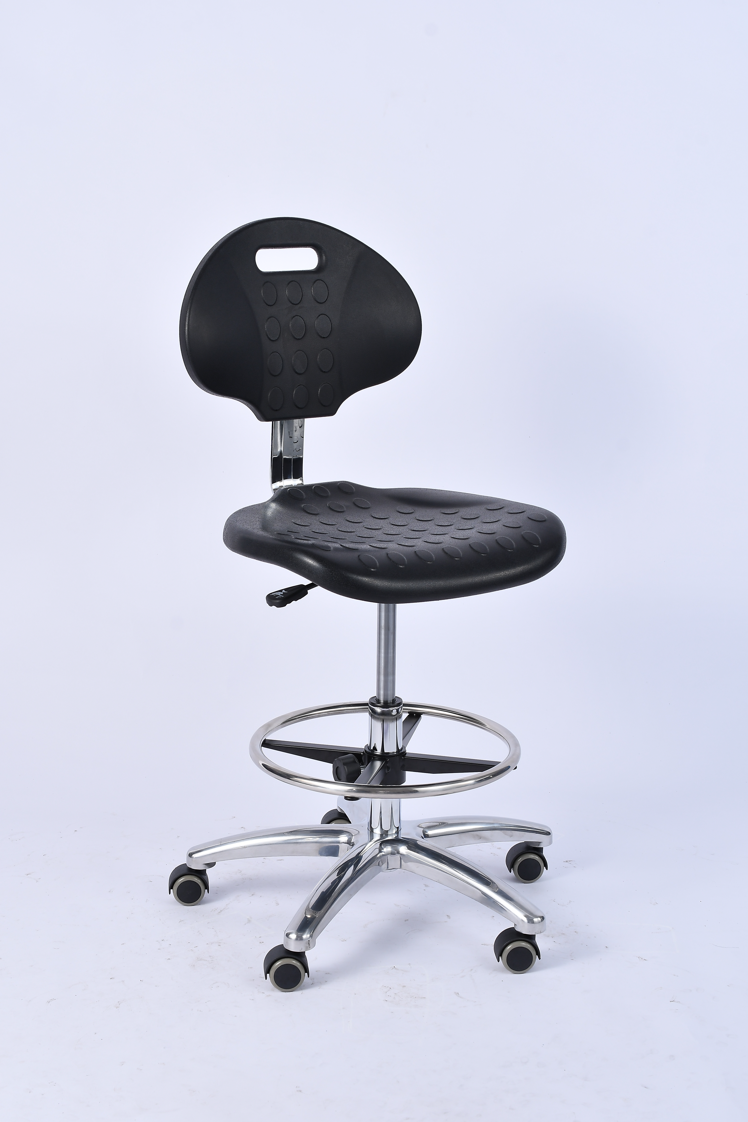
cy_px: 561
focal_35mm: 60
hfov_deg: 22.6
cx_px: 374
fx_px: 1870
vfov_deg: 33.4
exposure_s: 1/125
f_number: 9
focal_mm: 40
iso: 125
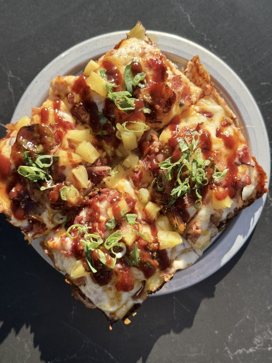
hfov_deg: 30.3
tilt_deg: -88.3
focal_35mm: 48
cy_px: 182
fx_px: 503
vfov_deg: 39.7
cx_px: 136
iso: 100
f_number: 1.78
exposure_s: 1/2342
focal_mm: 6.76
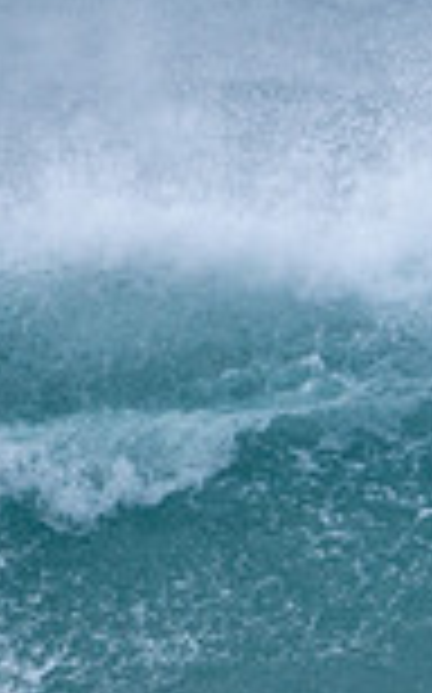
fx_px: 52296
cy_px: 745
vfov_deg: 0.8
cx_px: 648
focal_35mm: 2771
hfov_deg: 0.5
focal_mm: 480
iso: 280
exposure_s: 1/1000
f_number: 5.6
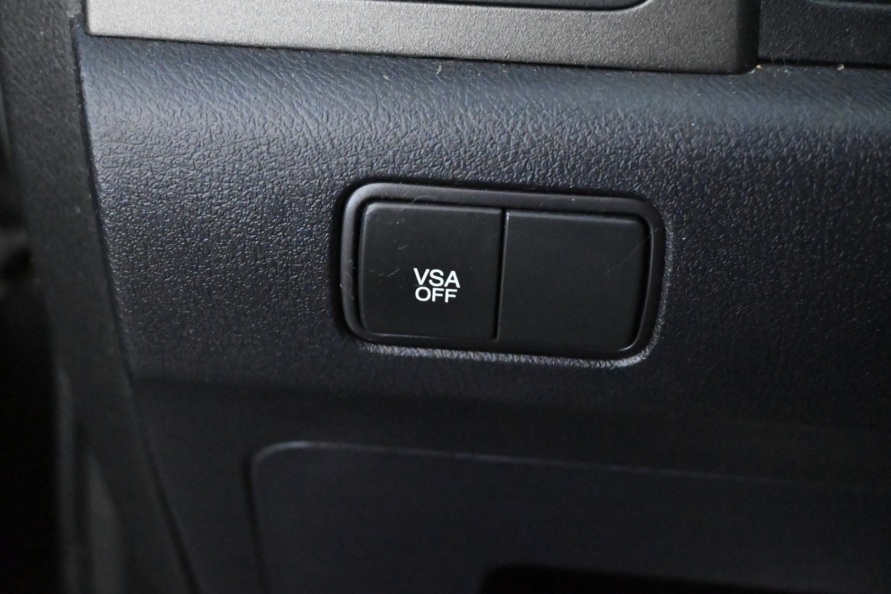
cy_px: 297
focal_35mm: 50
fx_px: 1225
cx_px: 446
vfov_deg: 27.3
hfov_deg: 40.0
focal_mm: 33
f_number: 5
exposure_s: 1/50
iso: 18000
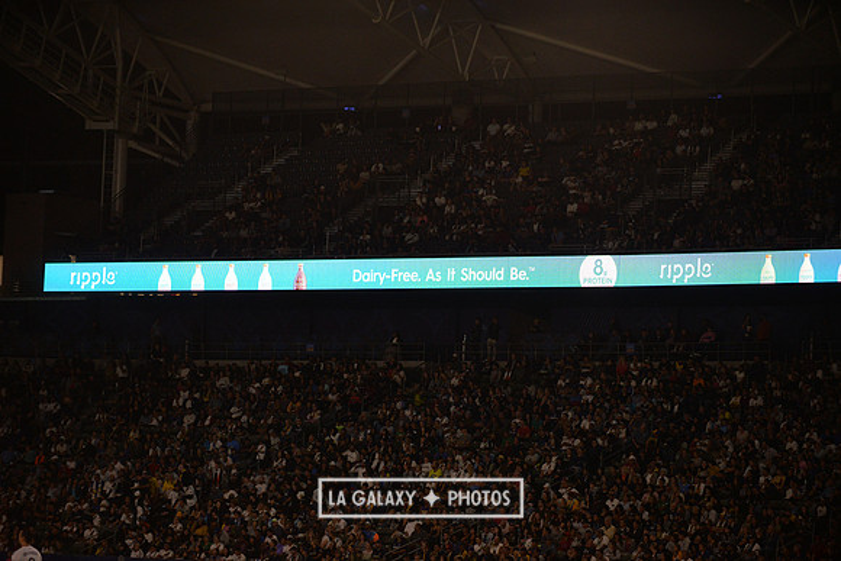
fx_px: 3738
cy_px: 280
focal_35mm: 160
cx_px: 420
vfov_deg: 8.6
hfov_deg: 12.8
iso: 1600
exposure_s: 1/3200
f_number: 2.8
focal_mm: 160
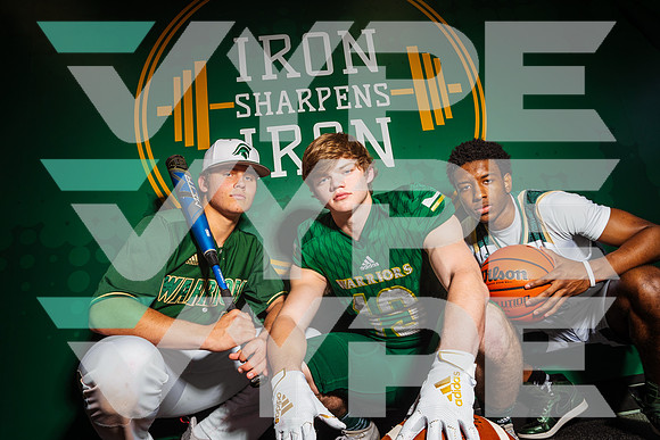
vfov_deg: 51.3
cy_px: 220
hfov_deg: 71.5
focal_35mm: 25
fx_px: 458
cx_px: 330
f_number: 11
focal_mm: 25
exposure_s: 1/125
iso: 100
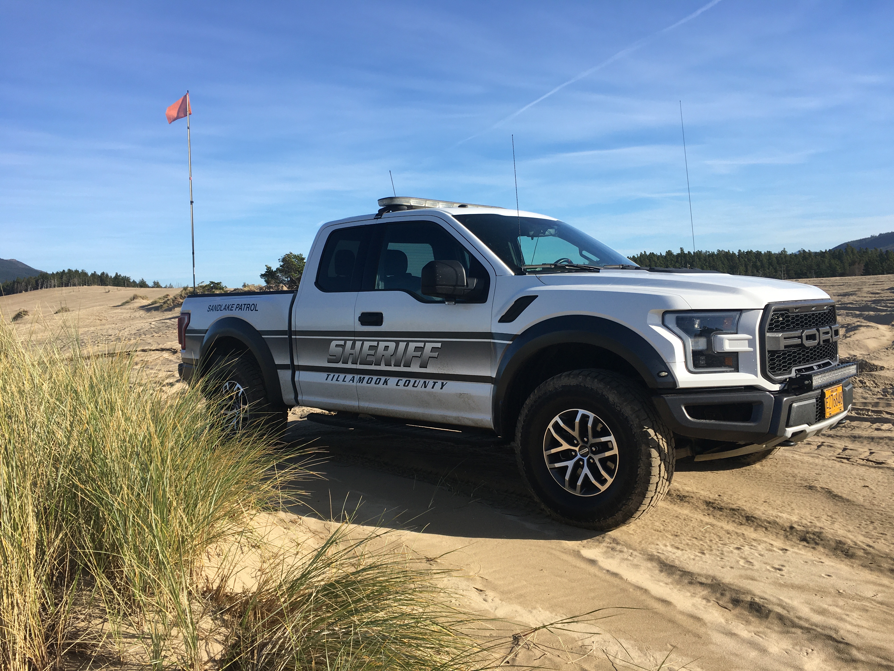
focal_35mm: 29
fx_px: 749
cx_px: 447
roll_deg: +2.9
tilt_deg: -1.6
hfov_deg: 61.7
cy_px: 336
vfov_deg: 48.2
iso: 25
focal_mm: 4.15
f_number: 2.2
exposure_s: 1/1148
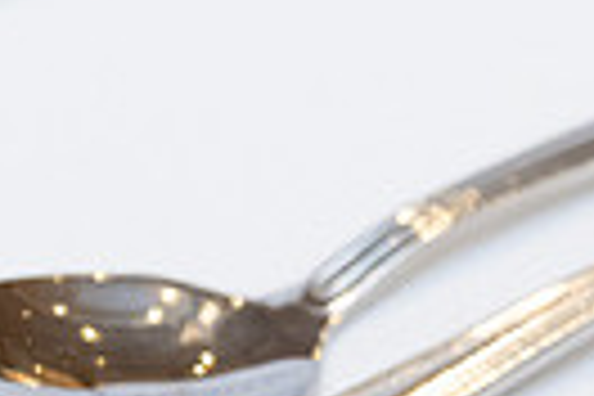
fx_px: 9800
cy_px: 116
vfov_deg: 2.3
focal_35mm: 594
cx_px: 1251
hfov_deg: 3.4
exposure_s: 1/60
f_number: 5
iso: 1000
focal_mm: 86
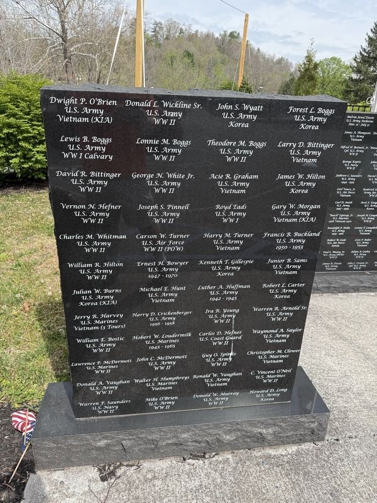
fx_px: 349
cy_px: 252
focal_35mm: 24
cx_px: 188
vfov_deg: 71.6
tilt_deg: -21.5
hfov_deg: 56.8
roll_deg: -2.2
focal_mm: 6.76
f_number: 1.78
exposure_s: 1/2611
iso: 100
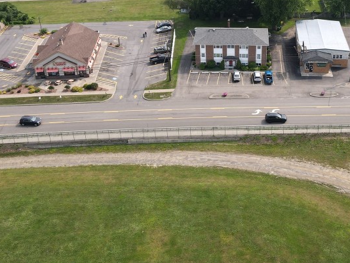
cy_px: 51
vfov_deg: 30.7
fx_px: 465
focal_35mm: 46
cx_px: 238
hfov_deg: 40.6
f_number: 2.8
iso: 100
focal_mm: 4.5
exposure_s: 1/400
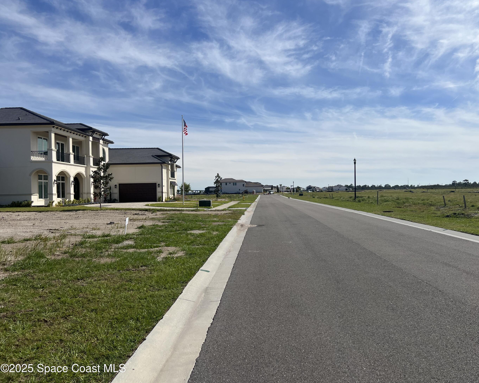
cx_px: 264
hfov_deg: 62.1
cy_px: 188
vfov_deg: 51.5
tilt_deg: +0.5
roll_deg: +1.5
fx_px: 397
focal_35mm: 28
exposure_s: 1/9434
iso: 50
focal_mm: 5.7
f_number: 1.5
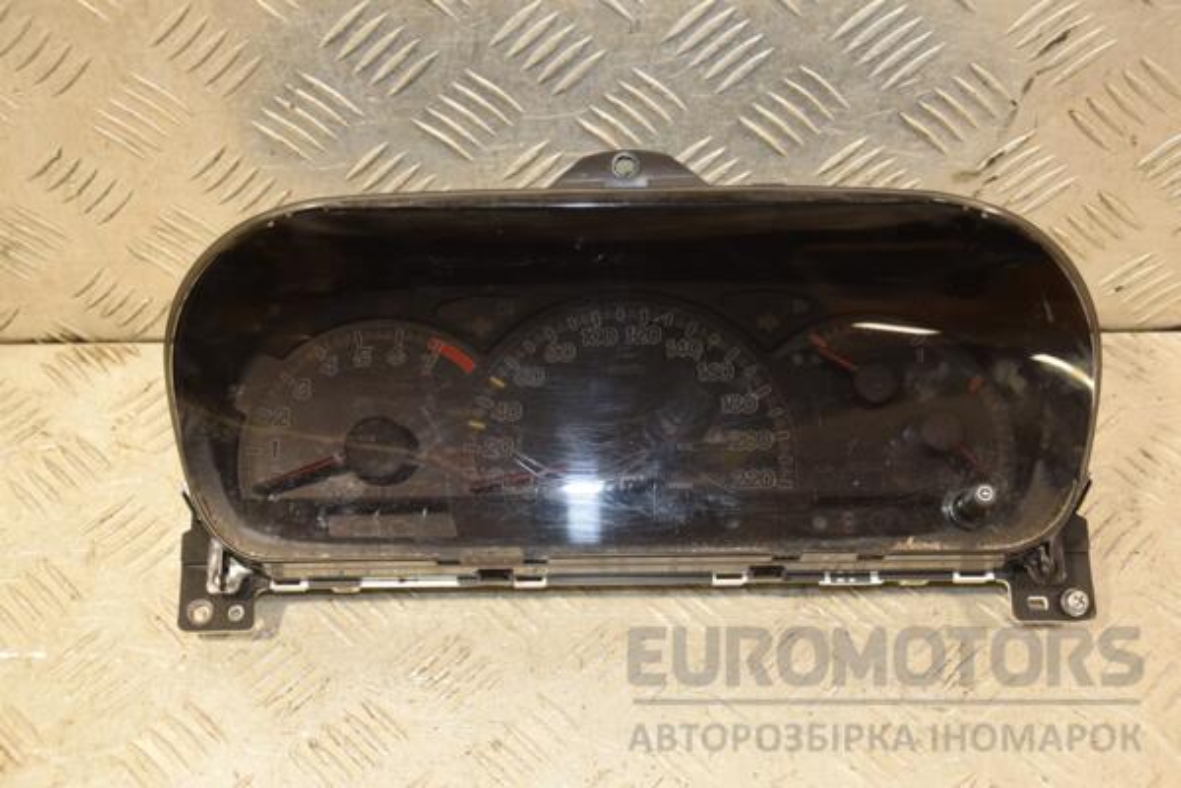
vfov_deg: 26.5
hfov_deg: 38.9
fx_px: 1673
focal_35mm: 51
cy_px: 394
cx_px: 590
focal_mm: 34
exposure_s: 1/100
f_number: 5
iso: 800
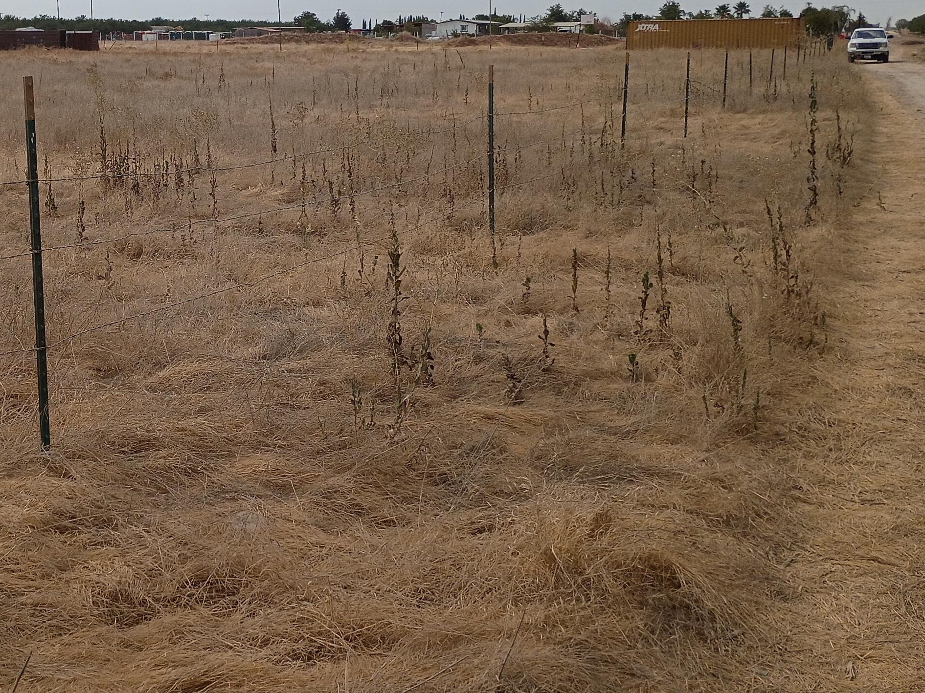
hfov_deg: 40.0
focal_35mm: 46
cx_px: 223
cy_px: 205
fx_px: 1229
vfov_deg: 31.2
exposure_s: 1/1992
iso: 102
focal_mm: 4.27
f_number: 1.8
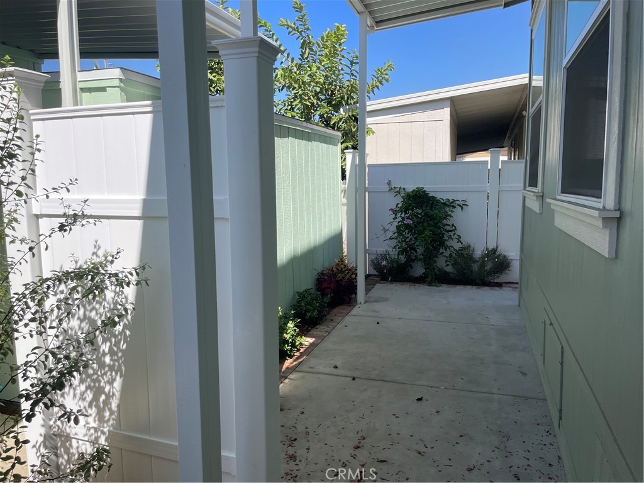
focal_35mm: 26
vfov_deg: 53.1
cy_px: 242
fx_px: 484
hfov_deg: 67.3
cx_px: 322
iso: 32
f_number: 1.6
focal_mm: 4.2
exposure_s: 1/2506
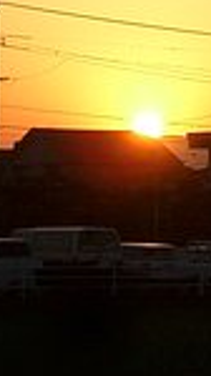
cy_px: -75
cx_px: 505
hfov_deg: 5.1
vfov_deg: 9.2
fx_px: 2305
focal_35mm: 231
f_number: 5.6
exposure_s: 1/250
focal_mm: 10.2
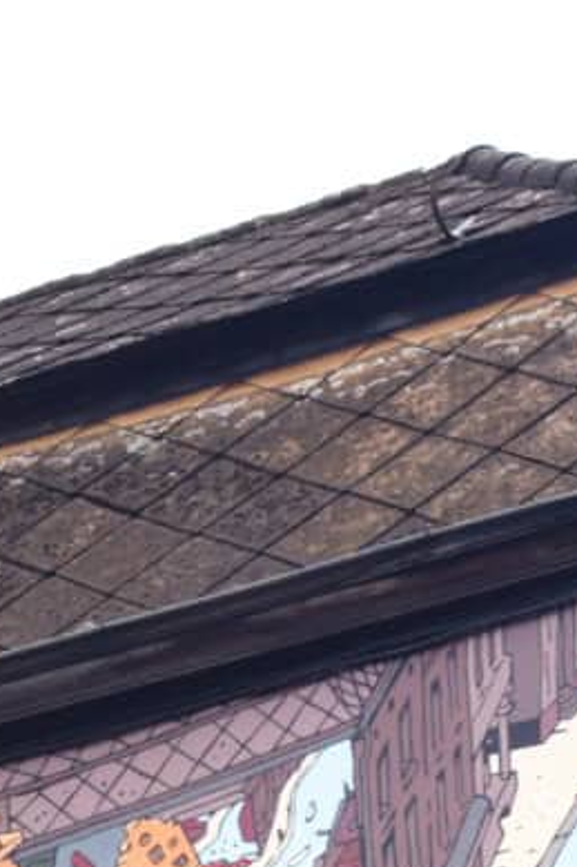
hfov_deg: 5.9
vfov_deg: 8.2
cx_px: 233
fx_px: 5630
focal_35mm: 234
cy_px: 1923
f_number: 10
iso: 400
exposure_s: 1/80
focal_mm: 35
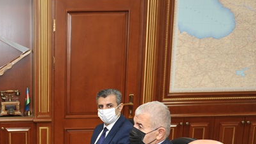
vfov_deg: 18.1
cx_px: -10
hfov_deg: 30.2
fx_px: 434
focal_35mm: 64
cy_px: 160
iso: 400
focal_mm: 24
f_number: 2.8
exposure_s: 1/60
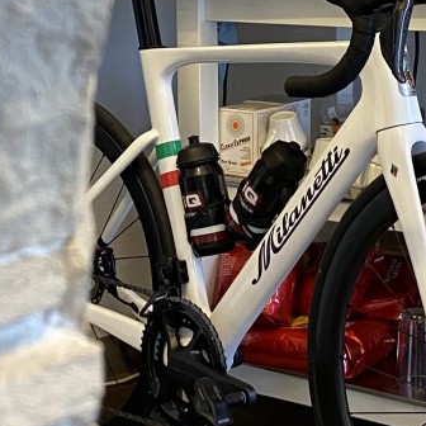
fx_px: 1142
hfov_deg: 21.1
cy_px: 174
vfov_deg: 21.1
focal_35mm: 82
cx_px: 223
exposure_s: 1/50
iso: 250
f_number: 1.8
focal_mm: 4.25
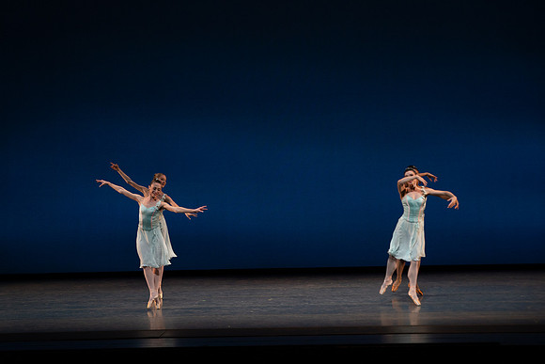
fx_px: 1878
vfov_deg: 11.1
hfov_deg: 16.5
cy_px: 182
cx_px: 272
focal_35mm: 124
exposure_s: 1/500
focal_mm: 124
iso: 3200
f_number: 8
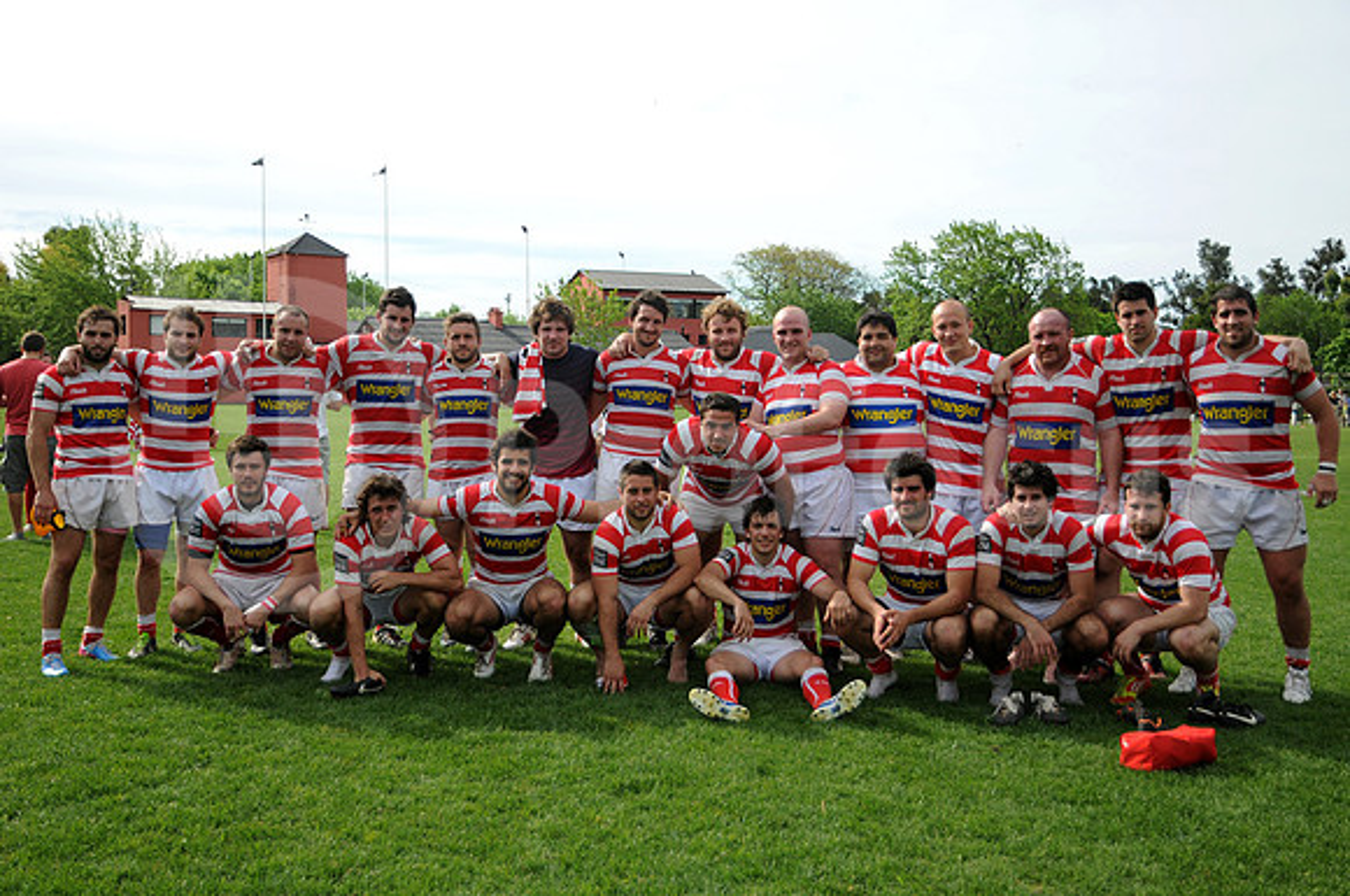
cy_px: 448
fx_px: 1348
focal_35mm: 36
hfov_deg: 53.2
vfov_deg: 36.8
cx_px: 675
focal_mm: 24
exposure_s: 1/1250
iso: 320
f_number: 4
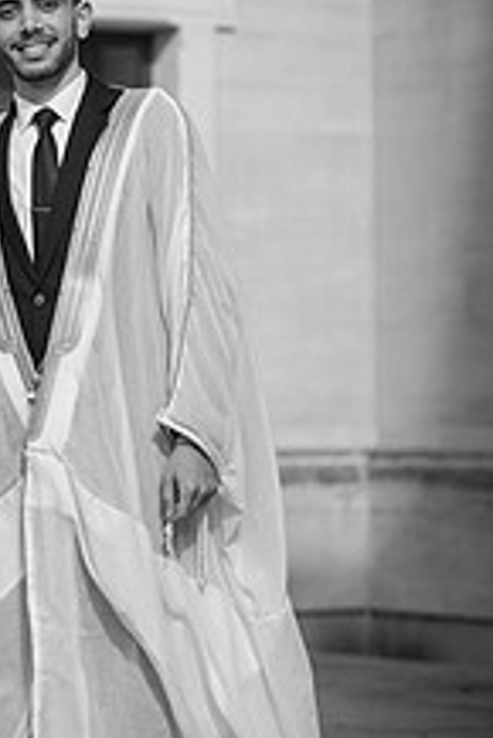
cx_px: -14
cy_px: 360
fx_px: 4040
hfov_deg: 7.0
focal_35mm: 197
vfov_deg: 10.4
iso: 100
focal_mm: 95
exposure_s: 1/1000
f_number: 2.8
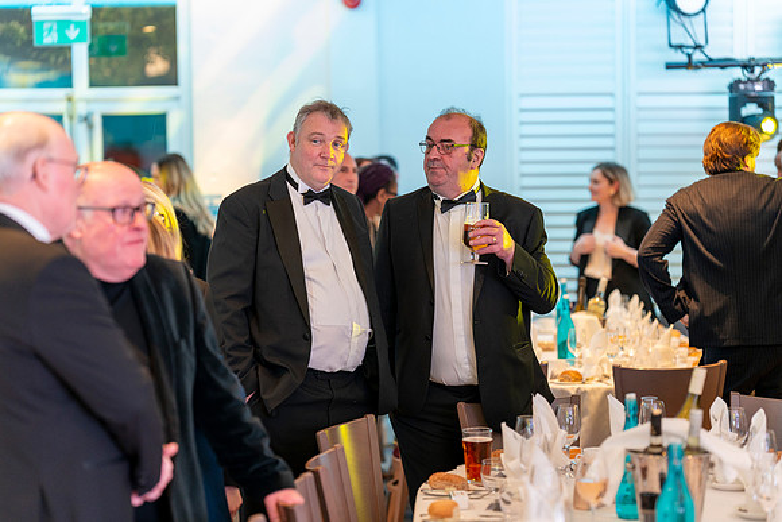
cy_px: 261
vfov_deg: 16.1
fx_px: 1847
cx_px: 391
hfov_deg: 23.9
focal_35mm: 85
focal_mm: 85
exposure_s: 1/80
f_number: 2
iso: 1250
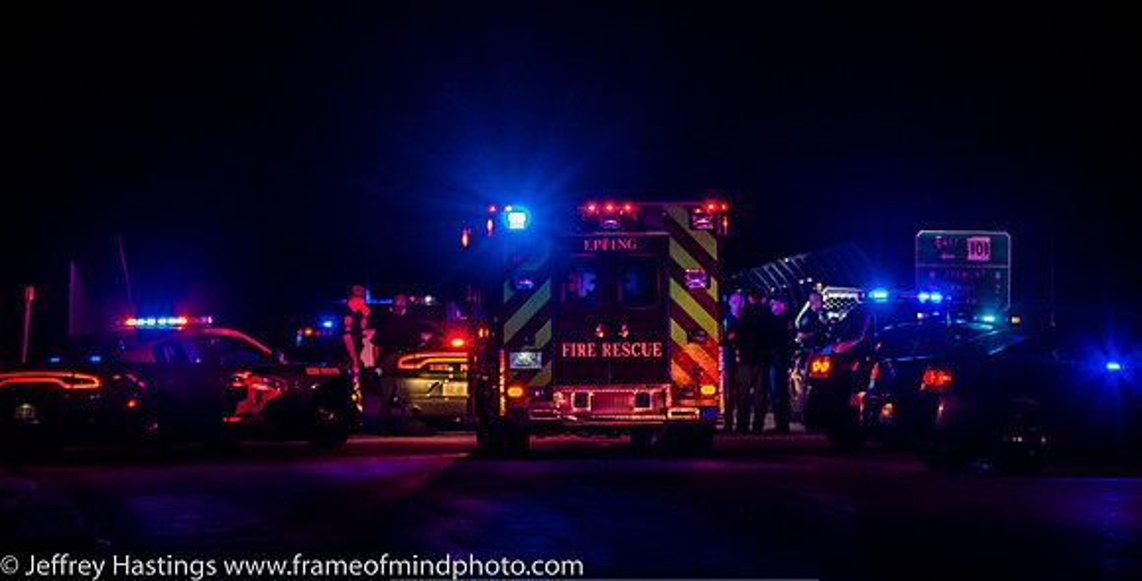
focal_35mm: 168
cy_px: 311
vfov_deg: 6.7
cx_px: 554
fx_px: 4979
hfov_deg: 13.1
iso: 2000
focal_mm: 98
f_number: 4.5
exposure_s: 1/100
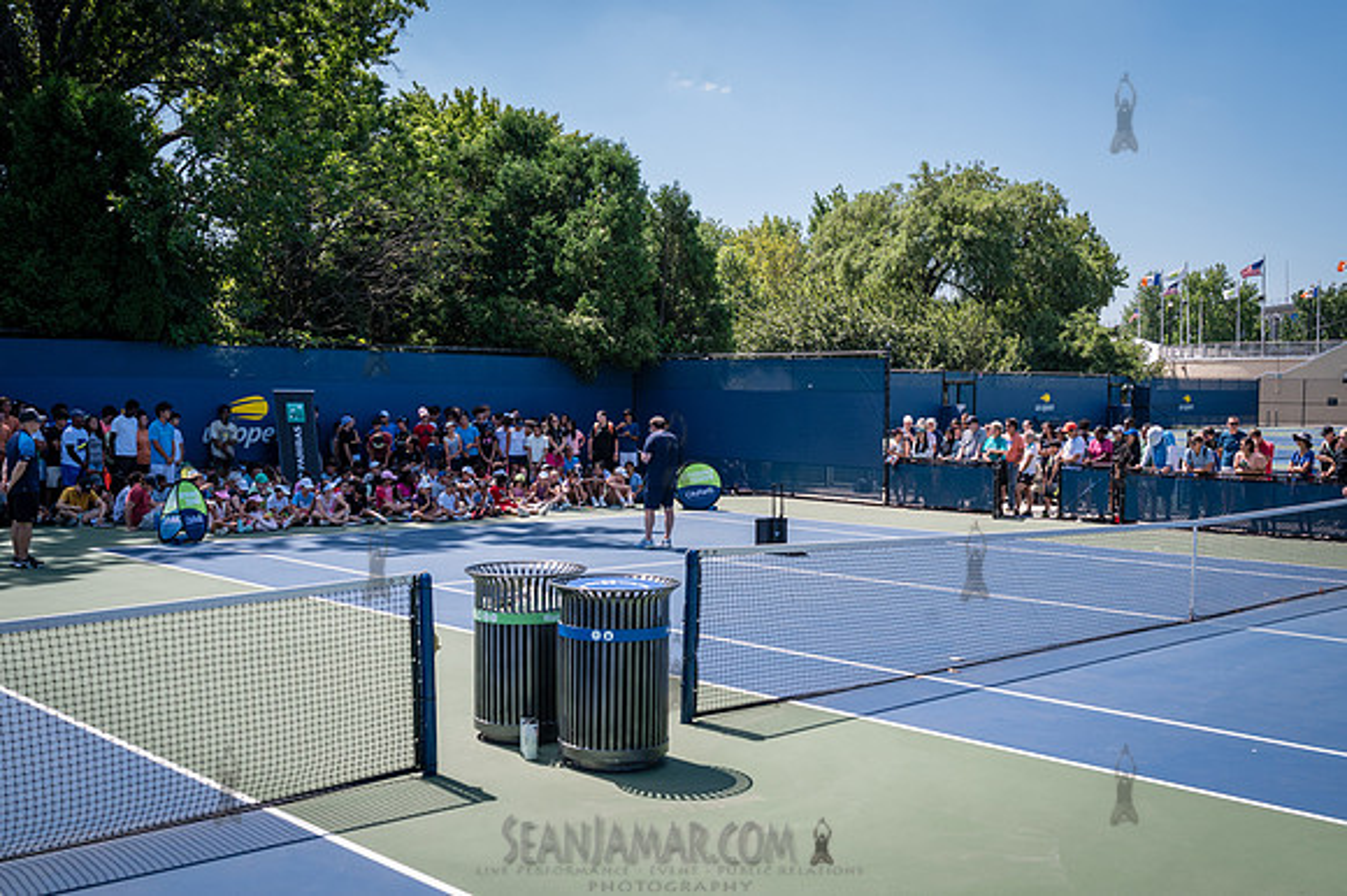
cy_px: 447
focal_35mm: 37
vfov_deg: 36.0
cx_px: 694
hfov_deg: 52.0
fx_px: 1381
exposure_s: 1/1250
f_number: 6.3
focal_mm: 35
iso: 500
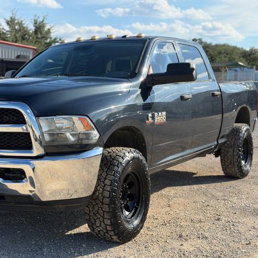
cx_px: 88
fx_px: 481
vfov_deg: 30.0
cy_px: 128
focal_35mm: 57
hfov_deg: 29.9
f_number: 1.78
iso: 64
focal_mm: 6.76
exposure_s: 1/2865
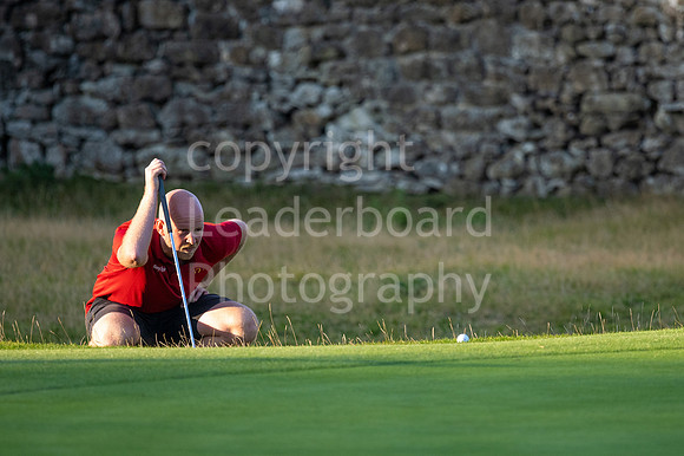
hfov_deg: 3.8
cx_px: 406
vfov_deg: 2.5
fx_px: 10238
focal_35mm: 539
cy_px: 191
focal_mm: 300
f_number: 4
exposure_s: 1/1250
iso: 200
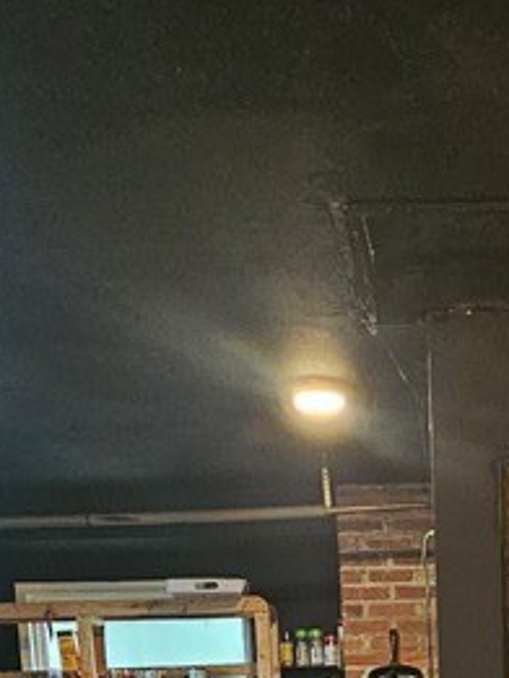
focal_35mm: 51
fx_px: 999
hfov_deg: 26.8
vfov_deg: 28.5
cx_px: 525
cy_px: 940
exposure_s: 1/30
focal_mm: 2.2
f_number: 2.2
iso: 500
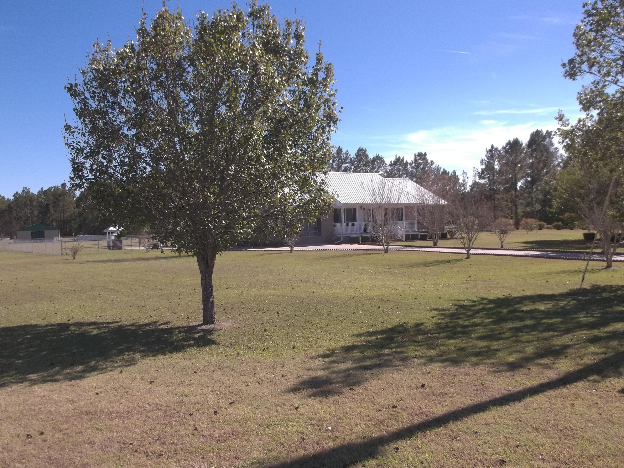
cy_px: 234
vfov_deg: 42.9
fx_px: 595
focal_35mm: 33
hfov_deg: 55.4
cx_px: 312
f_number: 8
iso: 80
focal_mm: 5.9
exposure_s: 1/125
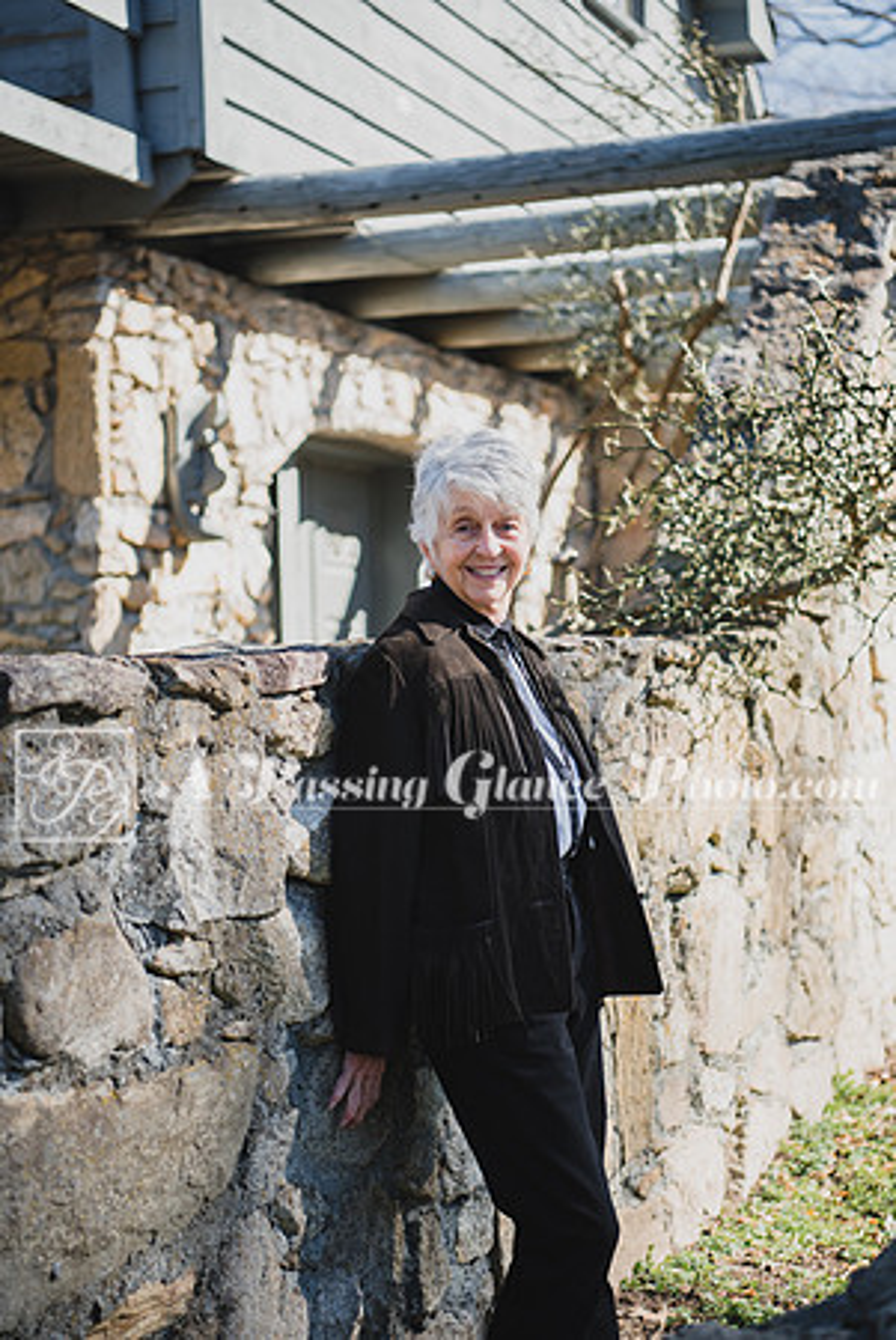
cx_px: 448
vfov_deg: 32.3
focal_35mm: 62
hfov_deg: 22.0
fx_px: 2309
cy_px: 670
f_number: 3.2
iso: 220
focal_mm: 62
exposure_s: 1/640
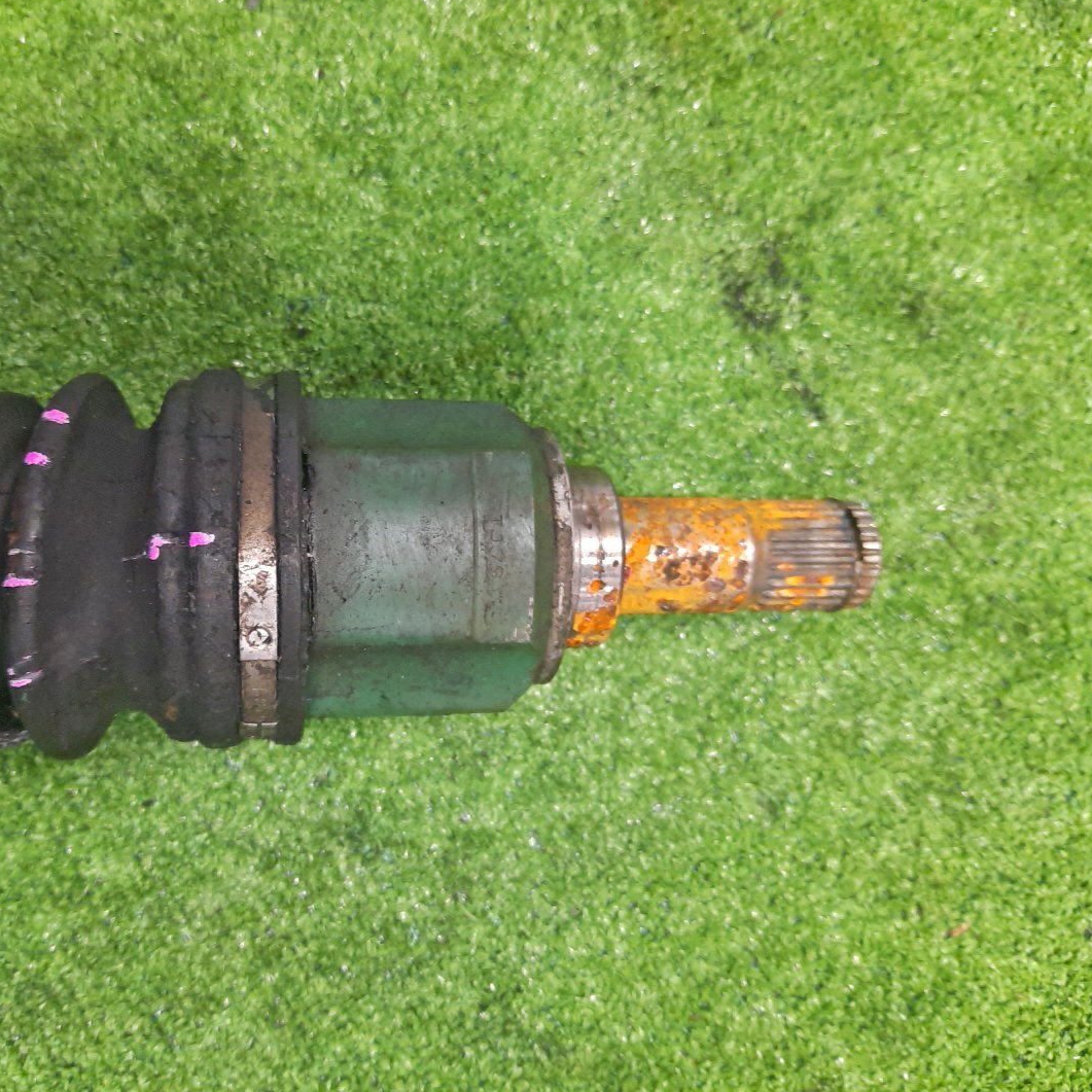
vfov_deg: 54.0
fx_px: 1071
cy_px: 544
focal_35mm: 30
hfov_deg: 53.6
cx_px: 426
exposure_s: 1/33
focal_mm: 4.6
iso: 392
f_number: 2
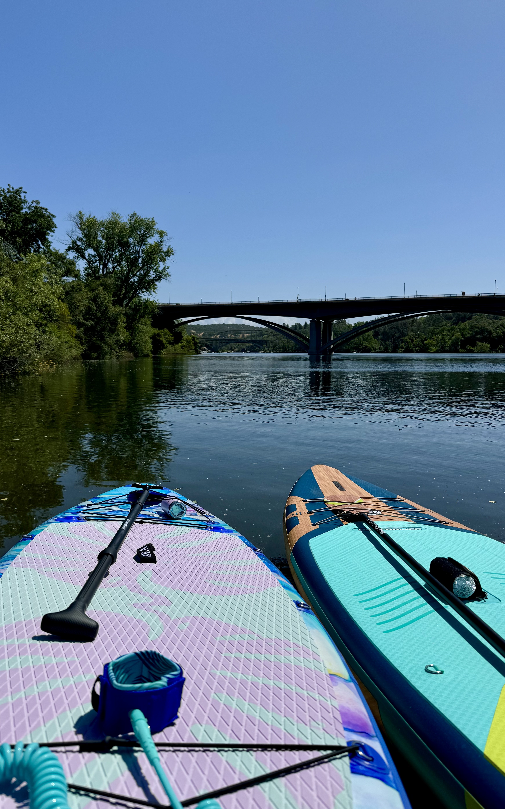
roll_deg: +1.0
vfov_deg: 70.4
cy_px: 402
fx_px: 573
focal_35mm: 26
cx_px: 250
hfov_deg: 47.6
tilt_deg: -4.4
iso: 80
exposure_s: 1/12346
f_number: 1.78
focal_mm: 6.76
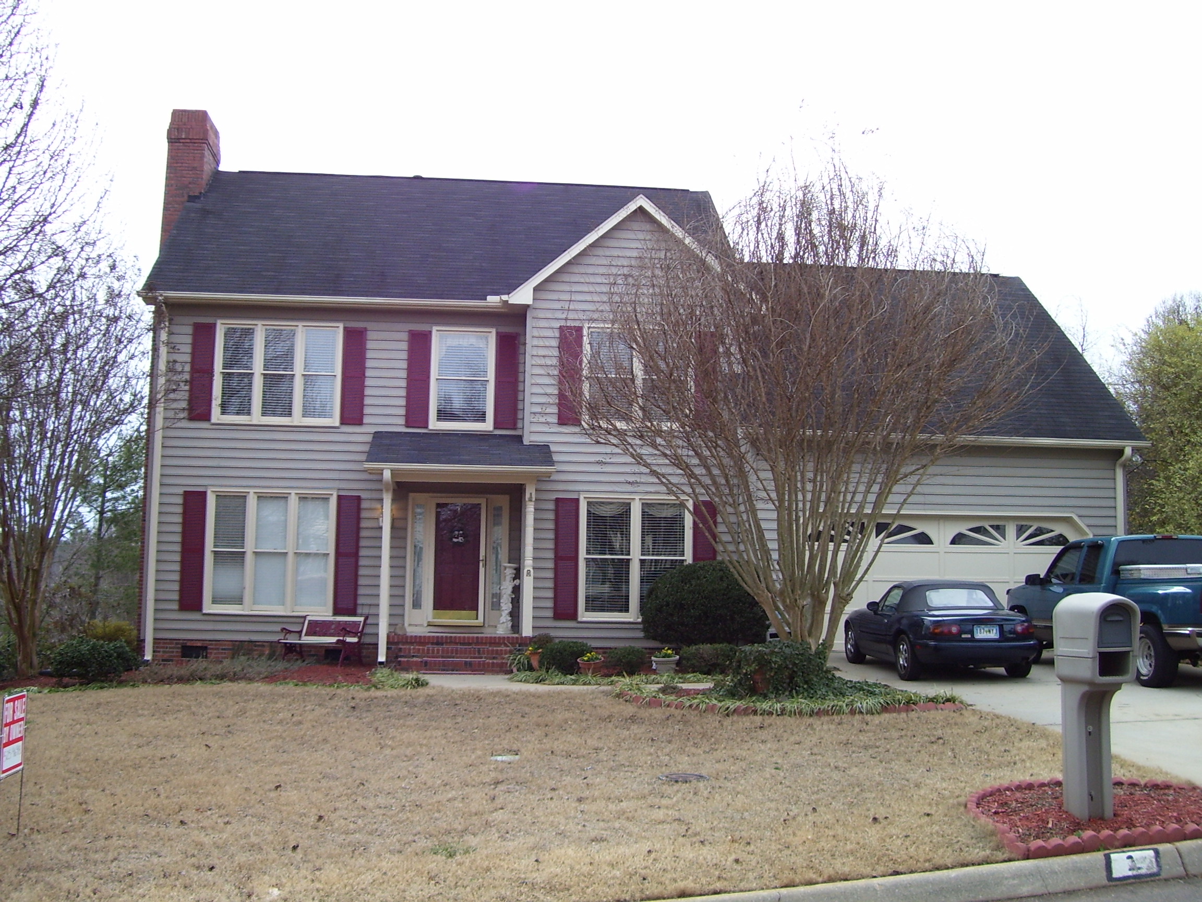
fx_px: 1250
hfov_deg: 51.4
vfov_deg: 39.7
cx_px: 601
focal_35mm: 36
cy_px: 451
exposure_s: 1/500
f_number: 2.7
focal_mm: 6
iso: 80
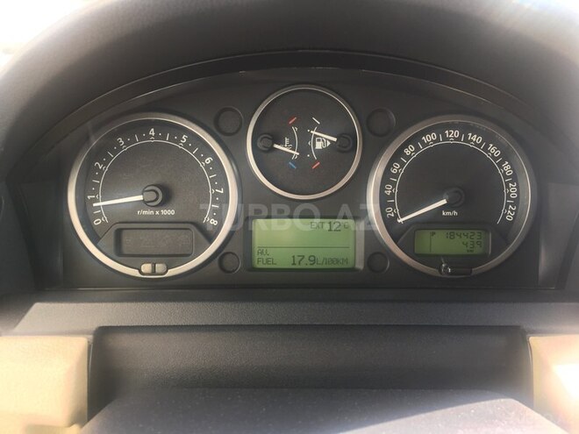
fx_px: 485
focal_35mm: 29
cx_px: 290
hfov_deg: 61.7
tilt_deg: -25.5
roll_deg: -2.7
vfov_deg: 48.2
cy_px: 217
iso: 25
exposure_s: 1/50
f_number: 2.2
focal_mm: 4.15
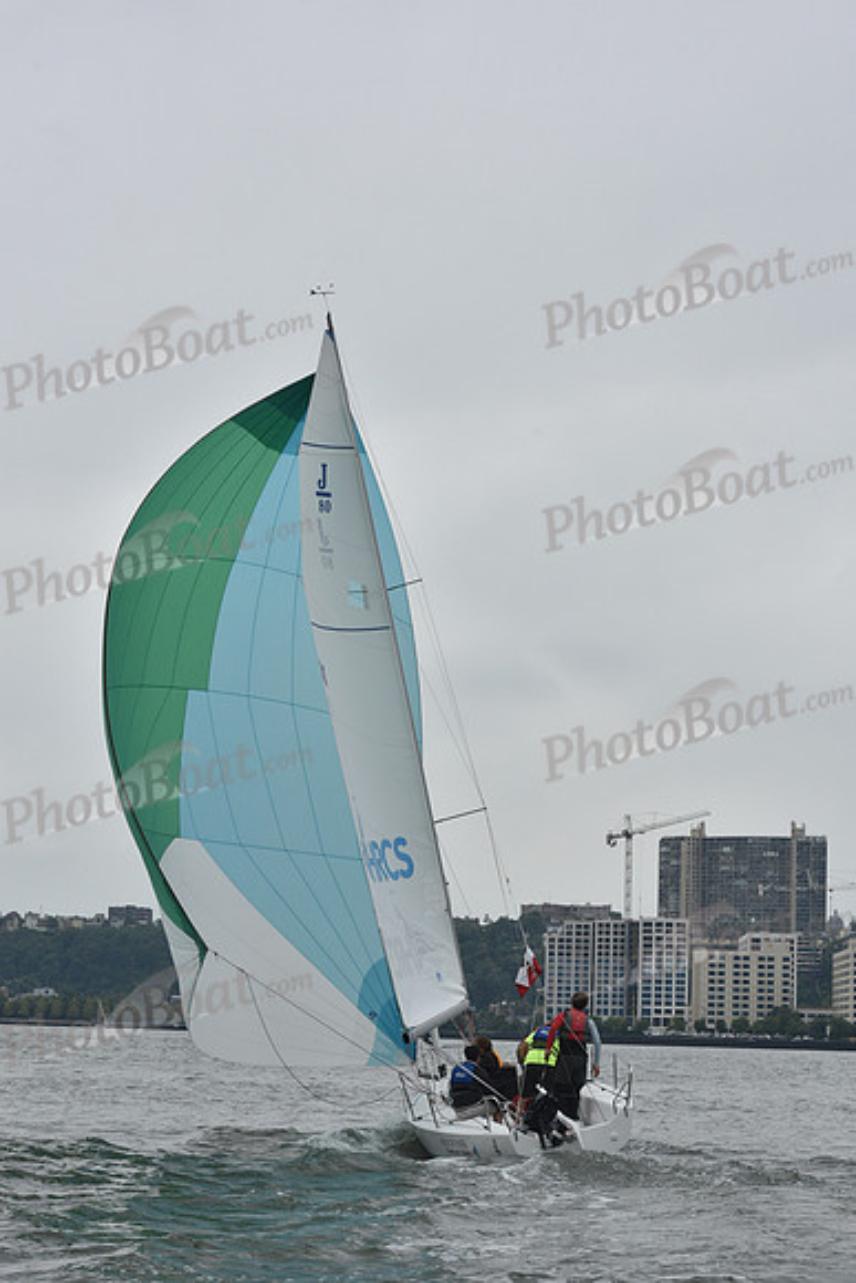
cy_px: 642
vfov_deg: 28.8
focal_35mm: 70
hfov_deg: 19.5
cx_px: 428
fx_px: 2495
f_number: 11
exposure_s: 1/800
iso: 400
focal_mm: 70
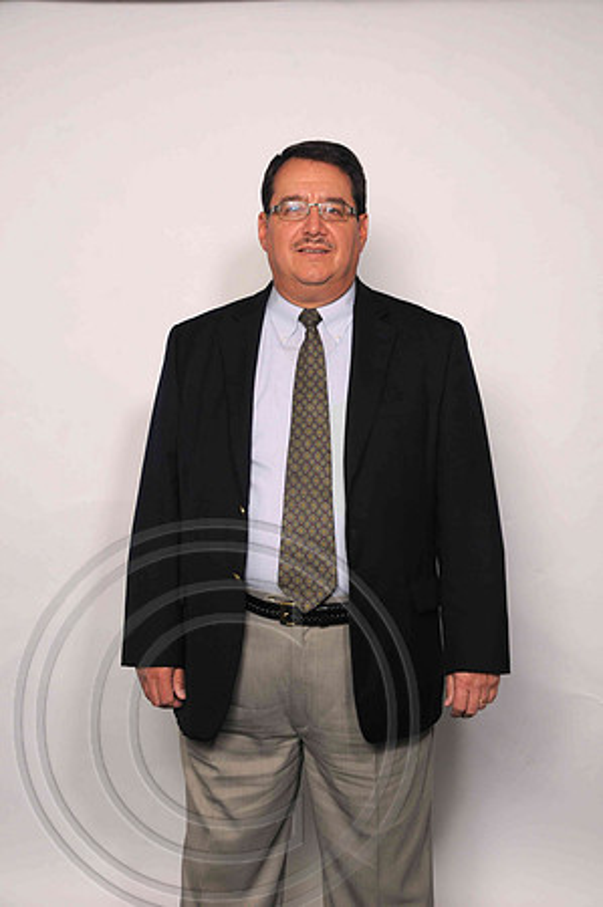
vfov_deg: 33.4
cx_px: 302
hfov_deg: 22.6
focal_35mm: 60
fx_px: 1511
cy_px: 454
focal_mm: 40
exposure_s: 1/60
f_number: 5.6
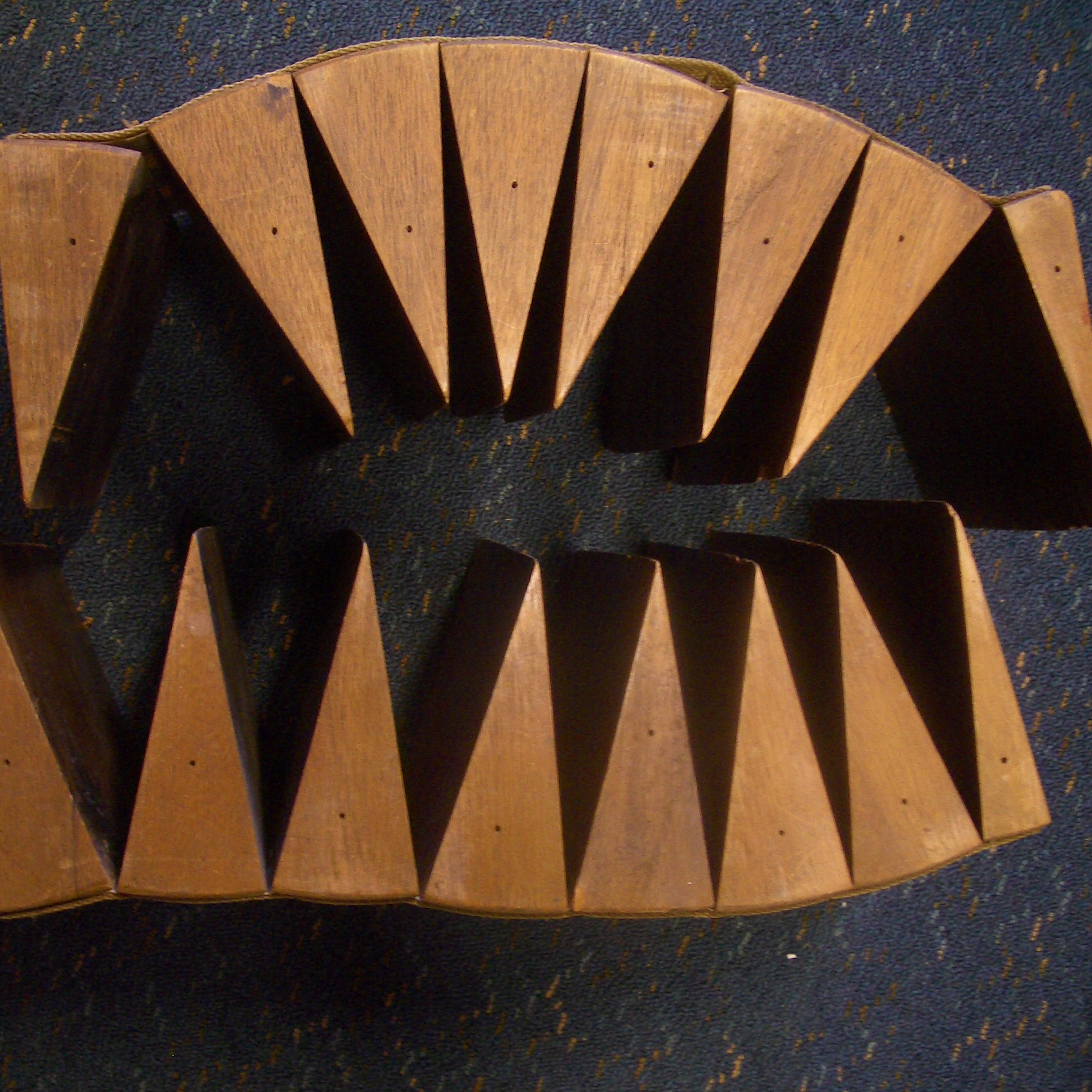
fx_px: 1499
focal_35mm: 42
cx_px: 441
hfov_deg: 39.9
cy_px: 541
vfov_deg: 40.0
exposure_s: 1/8
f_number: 2.6
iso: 100
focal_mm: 5.8
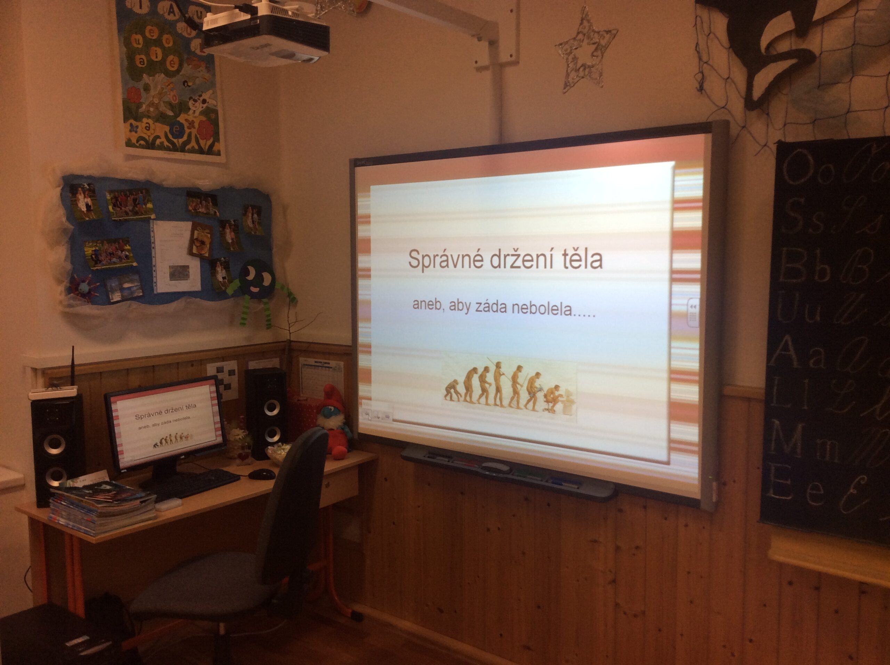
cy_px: 332
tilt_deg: -5.3
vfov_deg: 44.1
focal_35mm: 32
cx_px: 445
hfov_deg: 56.9
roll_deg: -0.3
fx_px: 822
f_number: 2.4
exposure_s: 1/50
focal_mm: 3.3
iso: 32
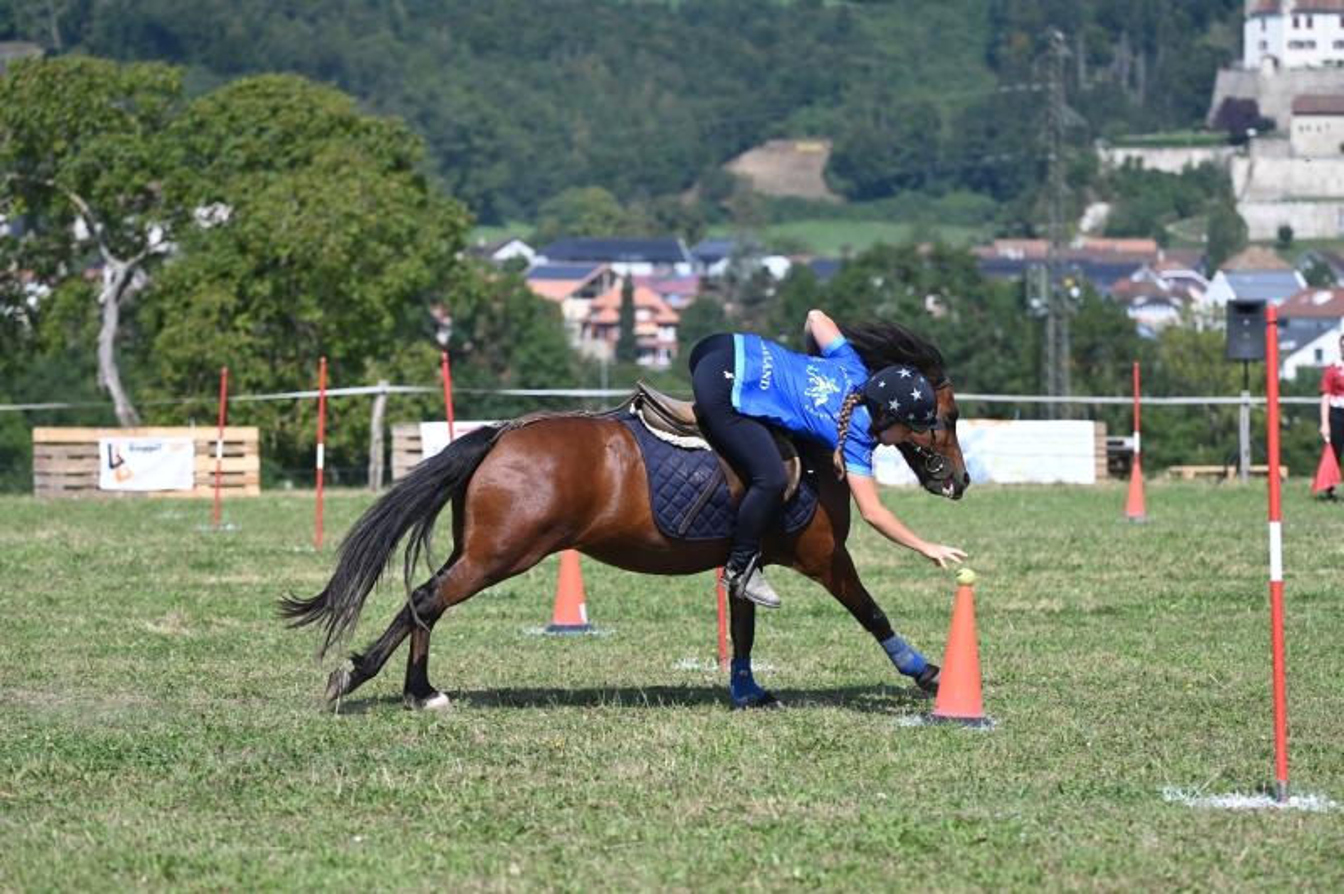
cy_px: 447
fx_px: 5409
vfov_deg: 9.4
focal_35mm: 145
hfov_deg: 14.2
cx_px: 672
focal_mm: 145
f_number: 5.6
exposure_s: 1/1250
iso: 250
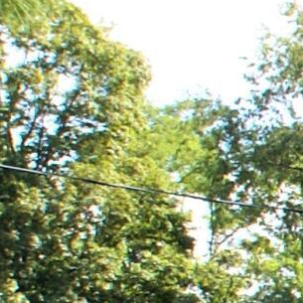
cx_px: 1330
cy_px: 553
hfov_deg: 6.1
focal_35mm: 226
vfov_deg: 7.5
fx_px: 2238
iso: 100
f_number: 9
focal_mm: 18
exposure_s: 1/50
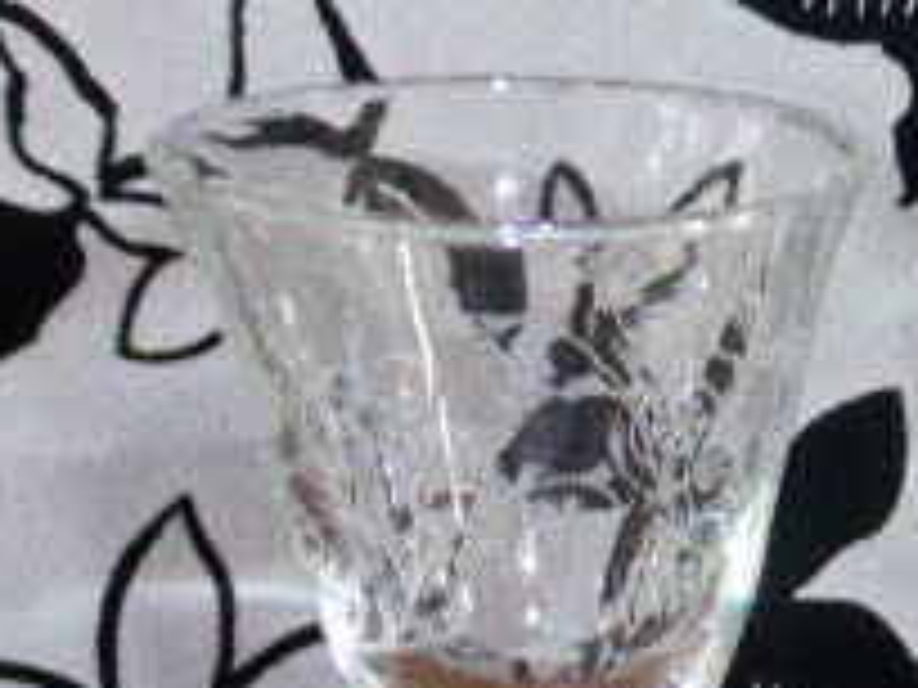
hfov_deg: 19.2
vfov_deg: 15.7
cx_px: 1206
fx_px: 2493
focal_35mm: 94
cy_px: 504
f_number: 3.6
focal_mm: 5.4
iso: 640
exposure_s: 1/60
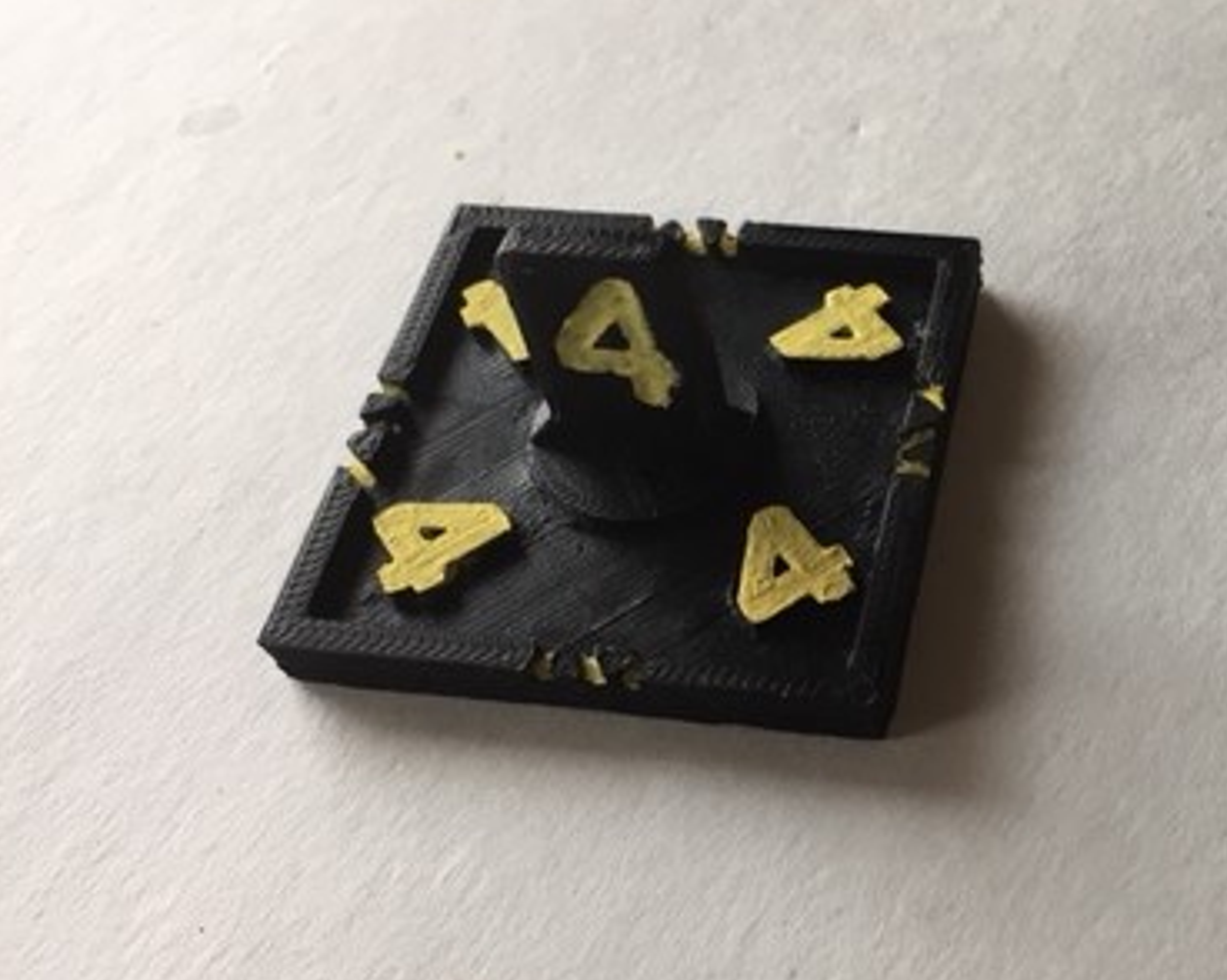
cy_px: 425
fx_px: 1343
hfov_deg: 48.9
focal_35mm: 37
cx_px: 710
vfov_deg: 40.0
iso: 25
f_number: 2.2
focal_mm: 4.15
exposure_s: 1/30
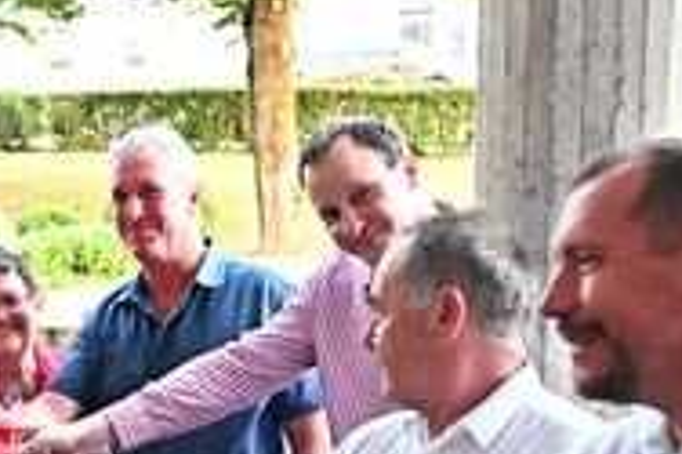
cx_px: 25
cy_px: 447
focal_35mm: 84
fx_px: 1590
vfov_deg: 15.9
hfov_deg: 23.4
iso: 4000
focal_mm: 35
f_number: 5
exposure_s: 1/200
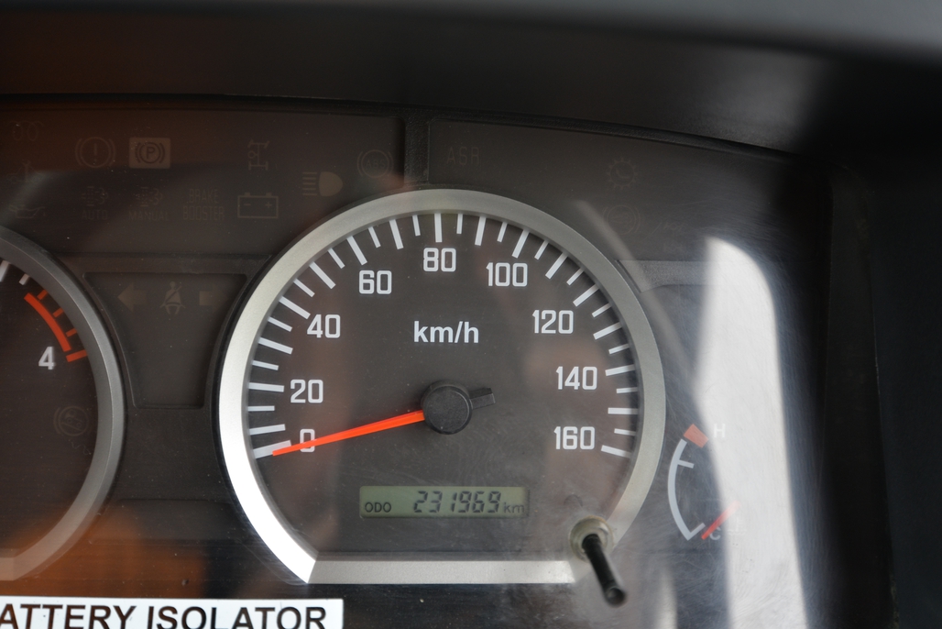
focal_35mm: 35
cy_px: 314
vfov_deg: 37.9
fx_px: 916
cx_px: 471
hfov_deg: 54.4
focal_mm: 35
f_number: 4.5
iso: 400
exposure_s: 1/80
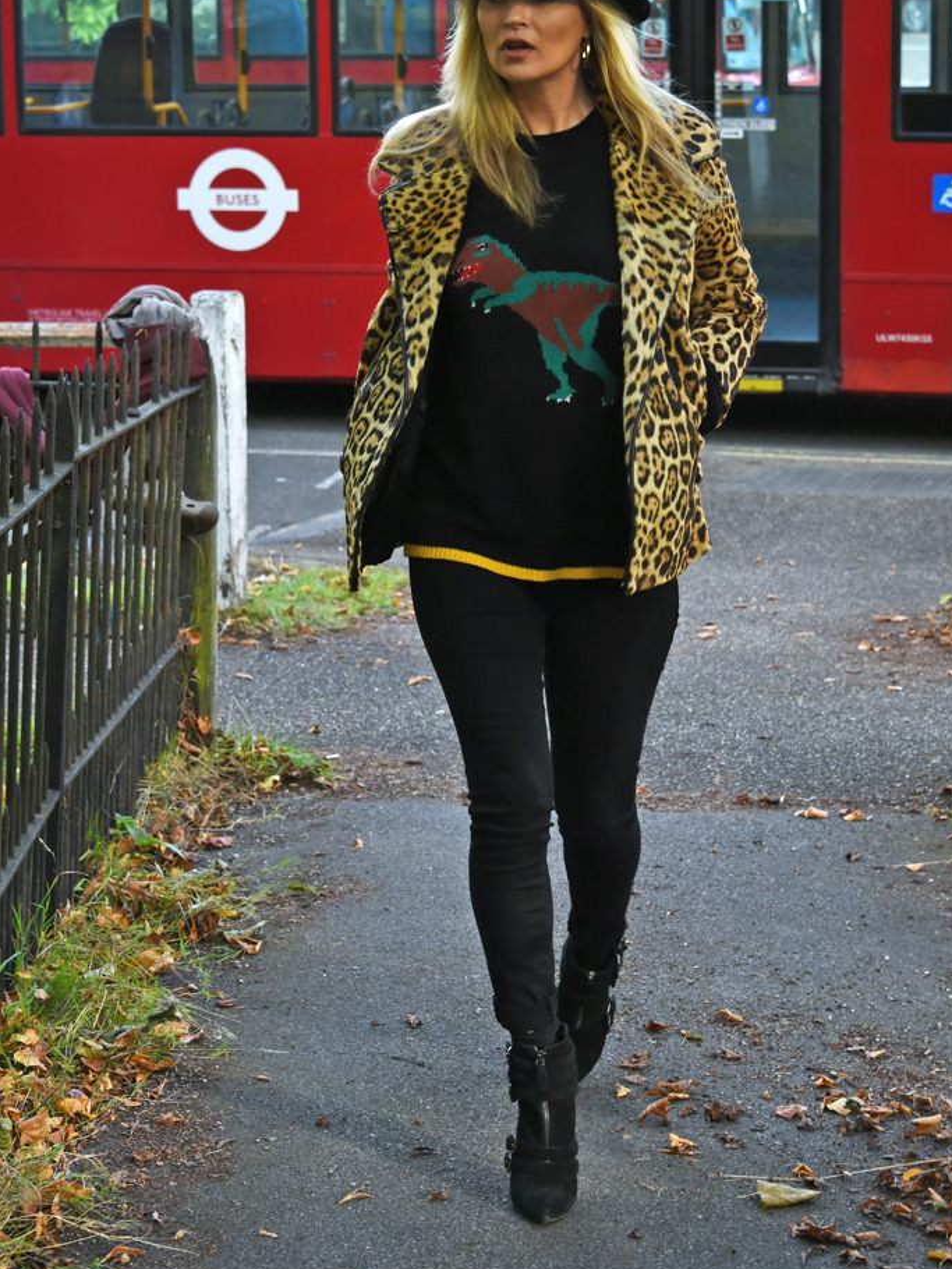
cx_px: 479
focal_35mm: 93
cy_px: 561
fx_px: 3409
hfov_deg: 15.9
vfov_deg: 21.1
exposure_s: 1/200
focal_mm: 85
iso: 1600
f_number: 7.1
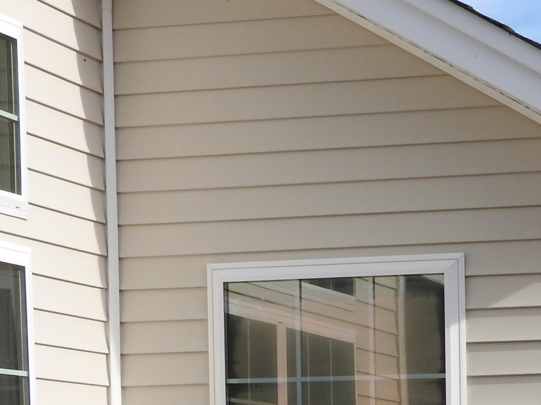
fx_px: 1922
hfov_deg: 15.5
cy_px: 619
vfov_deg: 11.5
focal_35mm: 123
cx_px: 613
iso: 100
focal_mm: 7.2
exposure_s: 1/800
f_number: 3.8
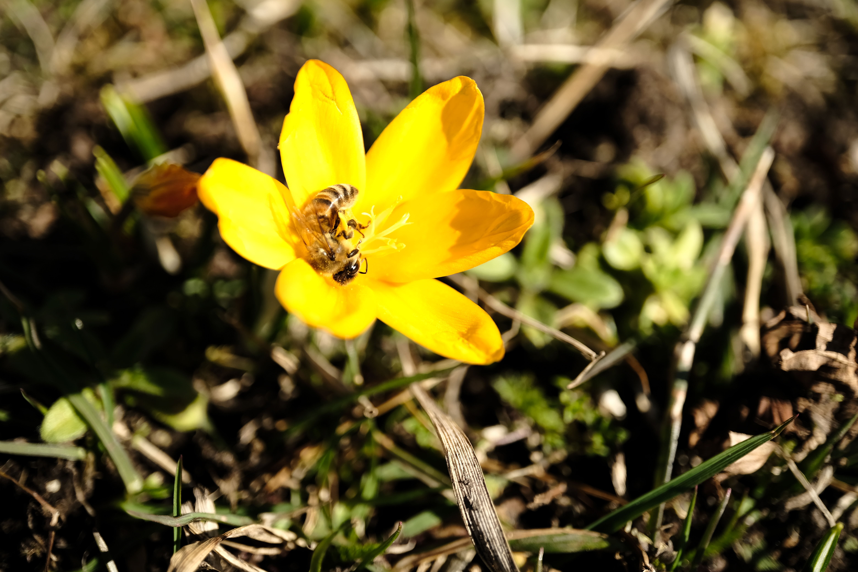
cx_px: 429
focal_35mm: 45
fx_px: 1072
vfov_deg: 29.9
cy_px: 286
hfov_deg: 43.6
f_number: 2.8
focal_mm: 30
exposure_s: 1/2000
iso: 200
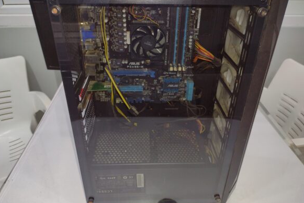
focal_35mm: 29
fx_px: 245
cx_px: 151
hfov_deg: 63.7
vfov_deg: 44.9
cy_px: 98
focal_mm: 4.71
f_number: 1.7
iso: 148
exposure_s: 1/50
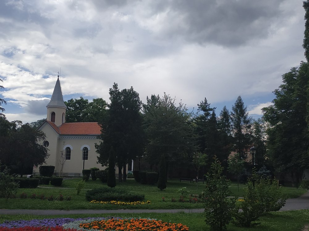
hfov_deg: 71.6
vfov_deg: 56.8
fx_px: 214
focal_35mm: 24
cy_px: 116
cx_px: 154
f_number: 1.9
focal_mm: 3.94
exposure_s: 1/3048
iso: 100
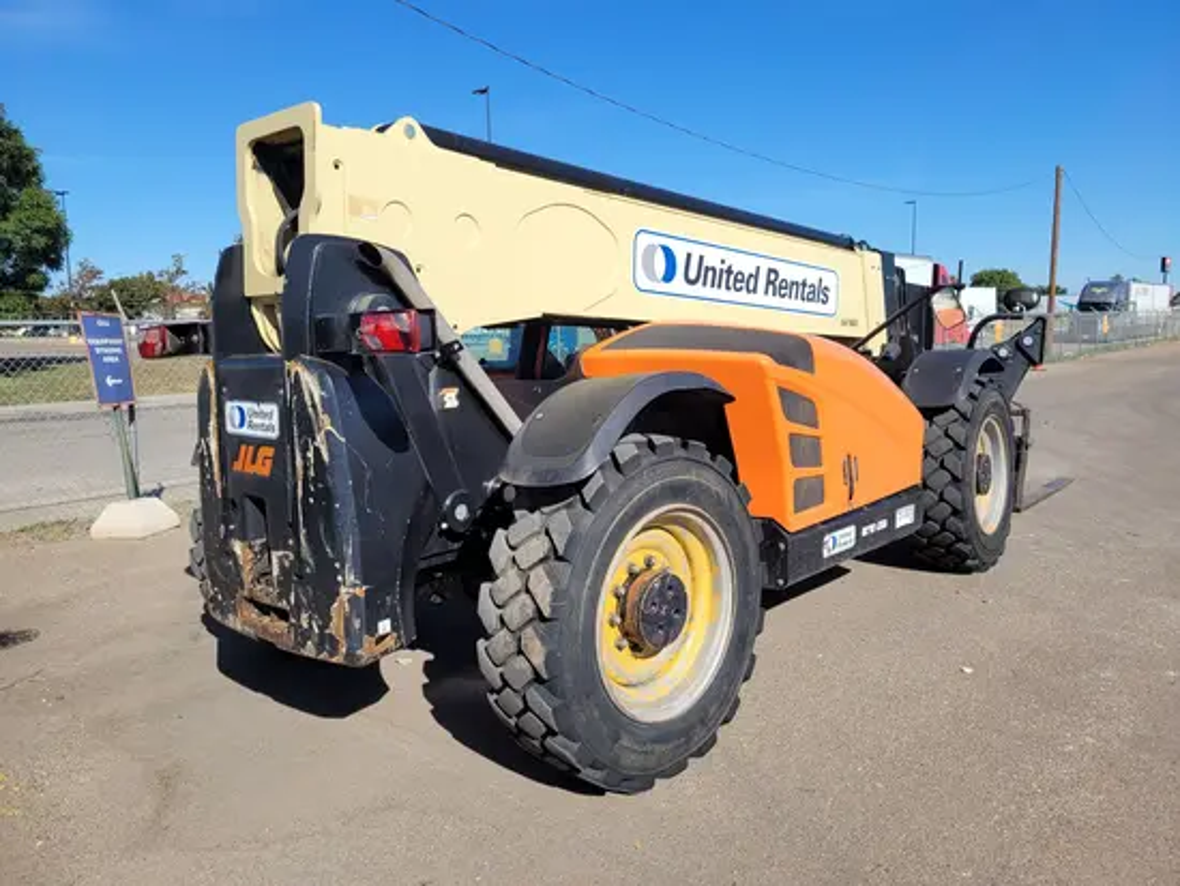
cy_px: 443
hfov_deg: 67.3
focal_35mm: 26
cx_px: 590
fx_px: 887
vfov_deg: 53.1
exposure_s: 1/2436
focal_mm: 5.4
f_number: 1.8
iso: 40
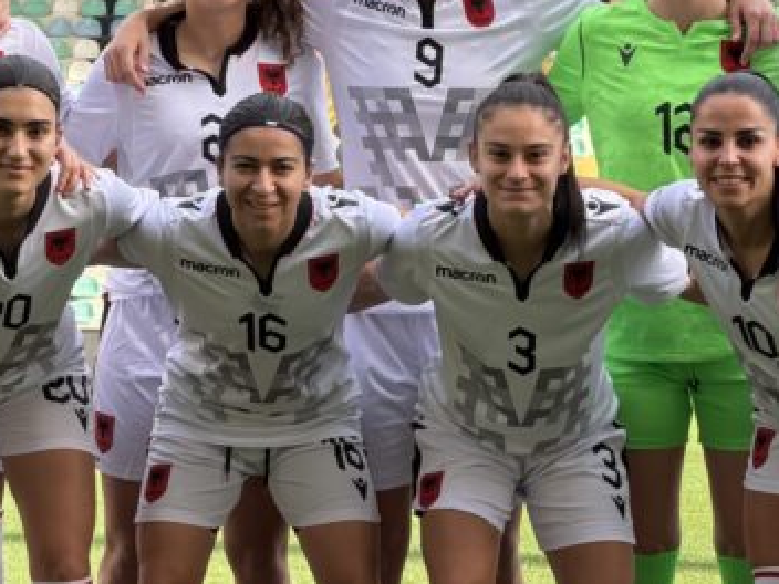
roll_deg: -0.4
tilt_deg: +0.6
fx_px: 4906
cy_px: 226
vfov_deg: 6.8
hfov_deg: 9.1
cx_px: 330
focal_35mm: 218
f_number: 2.8
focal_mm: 16.89
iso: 50
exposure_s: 1/306
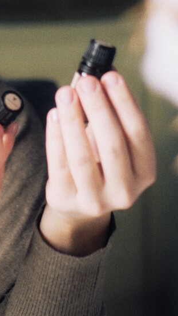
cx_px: 10
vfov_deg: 18.8
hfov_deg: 10.8
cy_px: 9
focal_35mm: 111
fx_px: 932
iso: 400
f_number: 1.6
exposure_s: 1/250
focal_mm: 23
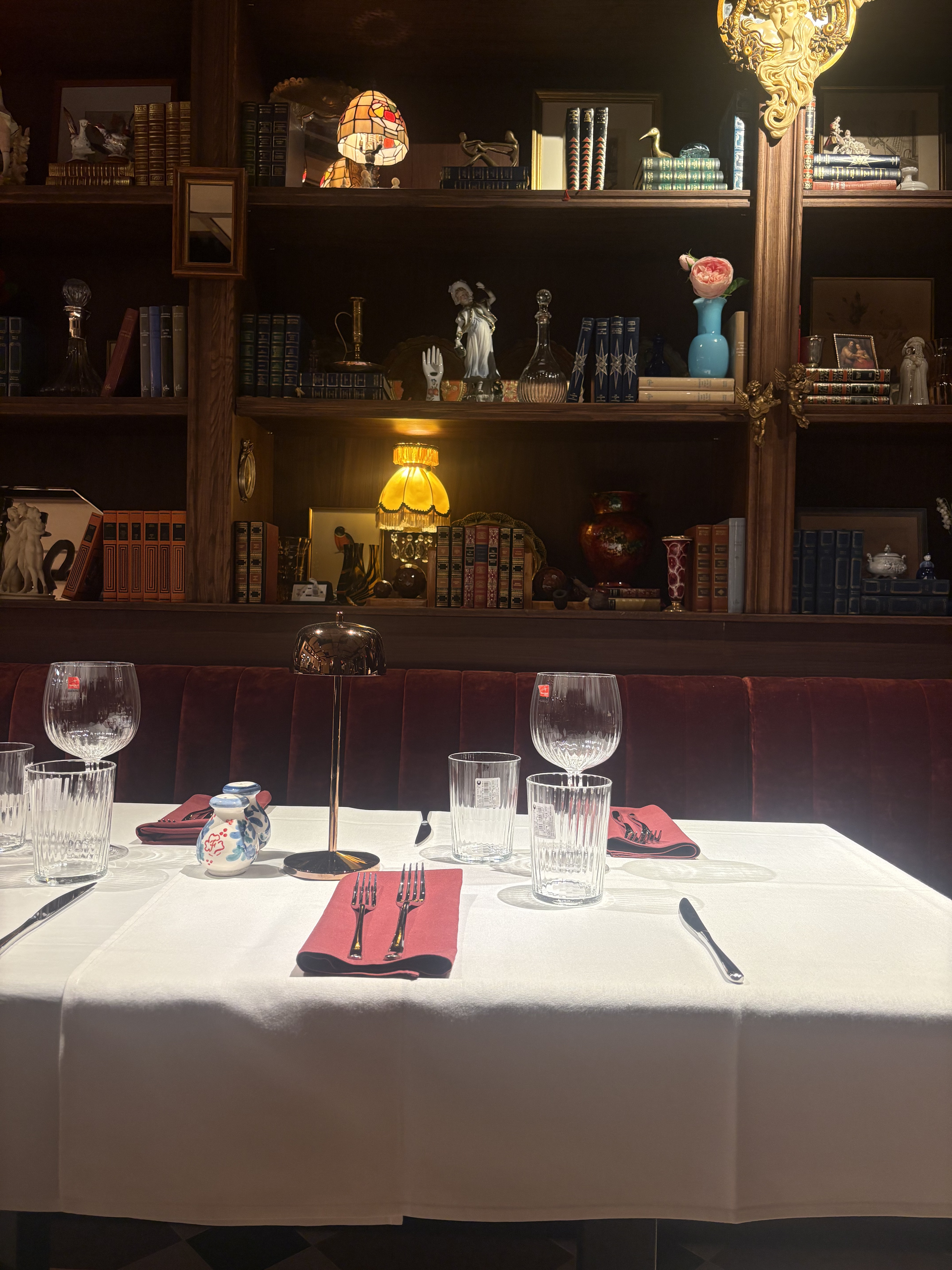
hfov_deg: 53.1
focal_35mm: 26
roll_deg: -1.4
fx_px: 953
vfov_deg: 67.3
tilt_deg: -1.2
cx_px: 476
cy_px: 635
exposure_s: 1/60
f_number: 1.6
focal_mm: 5.96
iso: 125
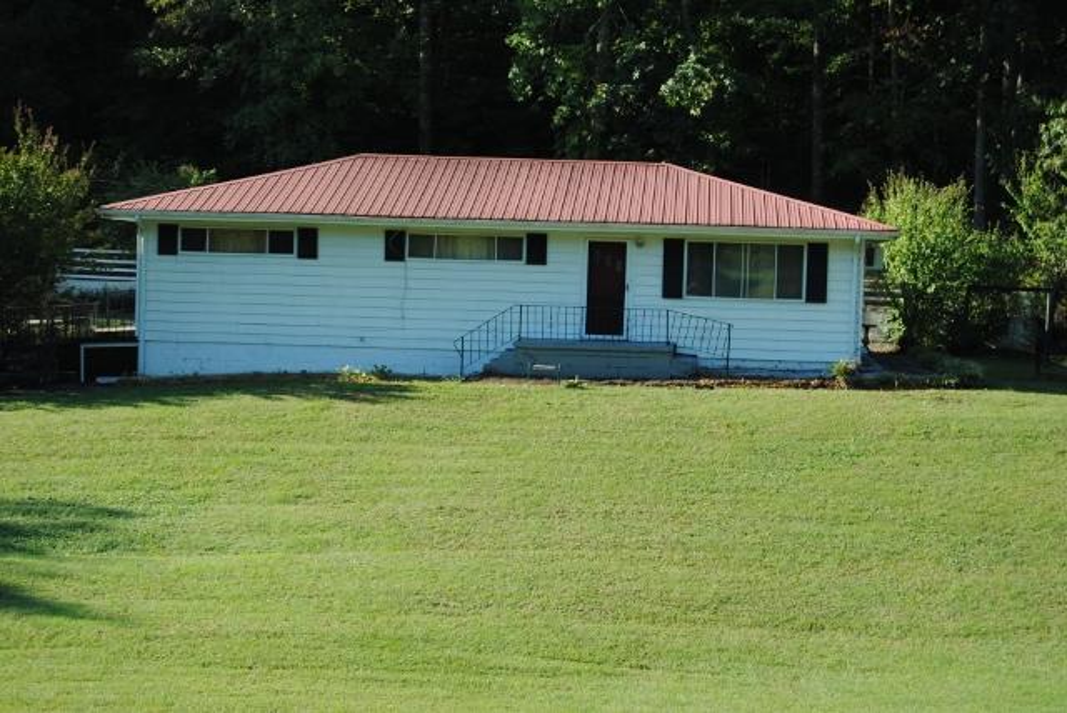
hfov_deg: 27.0
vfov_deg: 18.2
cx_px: 534
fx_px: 2225
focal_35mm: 75
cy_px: 356
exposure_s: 1/160
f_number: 6.3
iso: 100
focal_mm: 50
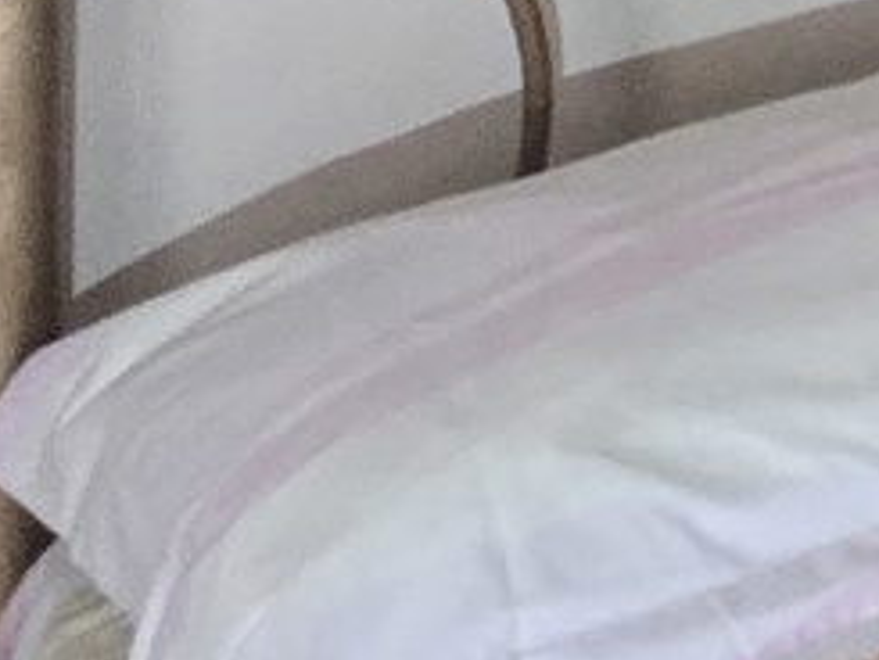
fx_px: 2591
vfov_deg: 10.0
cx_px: 2802
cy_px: -1431
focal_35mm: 102
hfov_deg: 10.7
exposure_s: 1/100
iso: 800
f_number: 2.2
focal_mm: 2.2
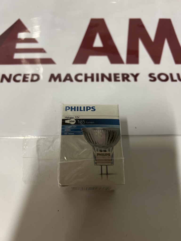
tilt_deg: -64.4
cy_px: 120
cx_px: 90
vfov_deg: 67.3
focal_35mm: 26
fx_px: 181
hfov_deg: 53.1
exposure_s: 1/50
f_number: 1.5
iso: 125
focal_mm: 5.7
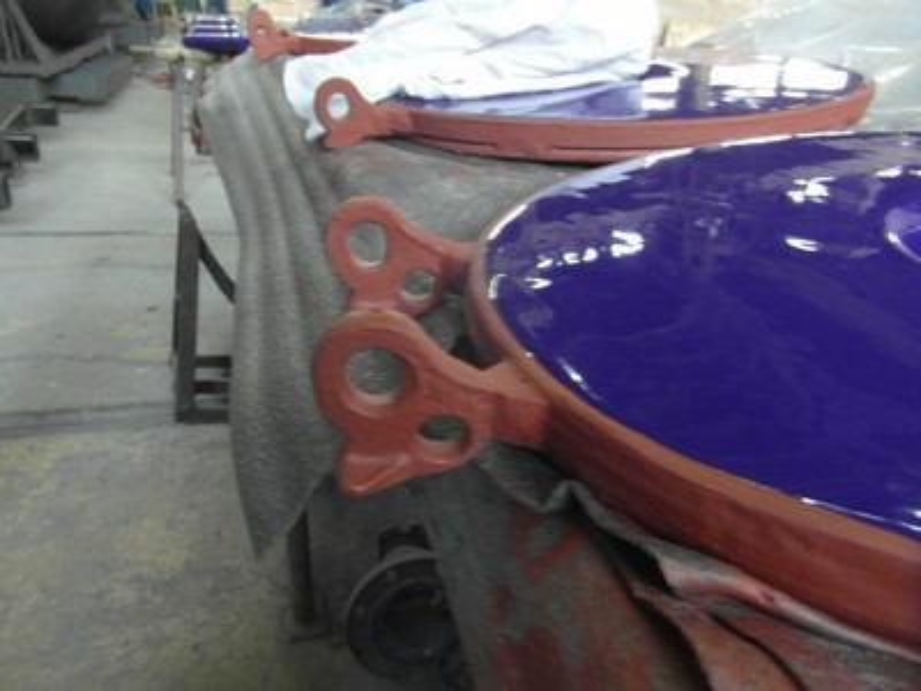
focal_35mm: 24
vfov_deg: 56.8
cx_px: 460
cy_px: 346
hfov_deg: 71.6
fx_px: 639
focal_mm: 4
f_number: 3.2
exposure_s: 1/4
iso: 160
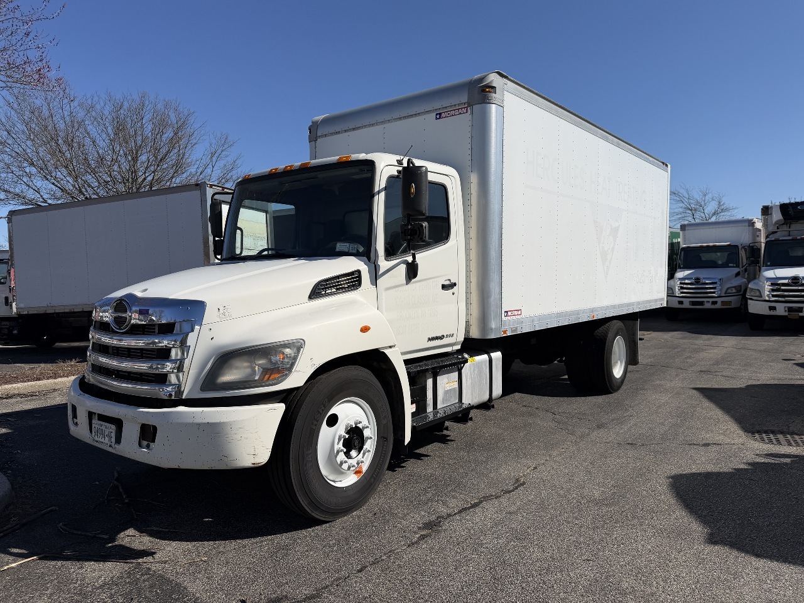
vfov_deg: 56.8
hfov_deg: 71.6
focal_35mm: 24
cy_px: 302
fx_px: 557
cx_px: 402
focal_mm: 6.76
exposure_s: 1/10309
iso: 80
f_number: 1.78
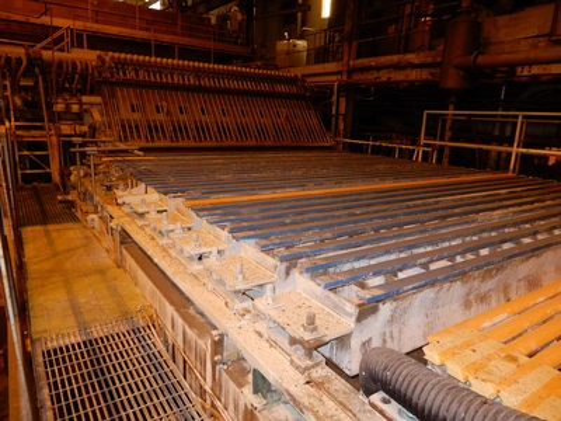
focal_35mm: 24
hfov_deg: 71.6
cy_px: 210
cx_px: 280
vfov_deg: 56.8
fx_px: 389
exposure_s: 1/30
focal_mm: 4.3
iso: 200
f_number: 3.4
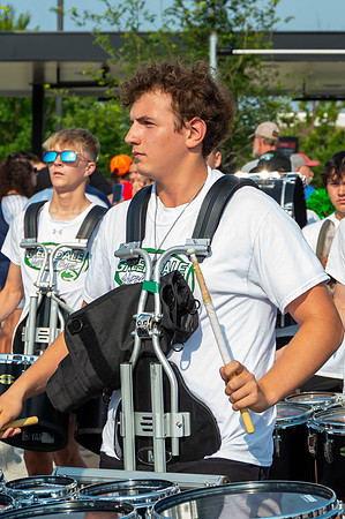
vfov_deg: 15.8
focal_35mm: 130
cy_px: 184
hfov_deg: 10.6
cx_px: 194
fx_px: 1866
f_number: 13
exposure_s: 1/2000
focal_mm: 66
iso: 1250
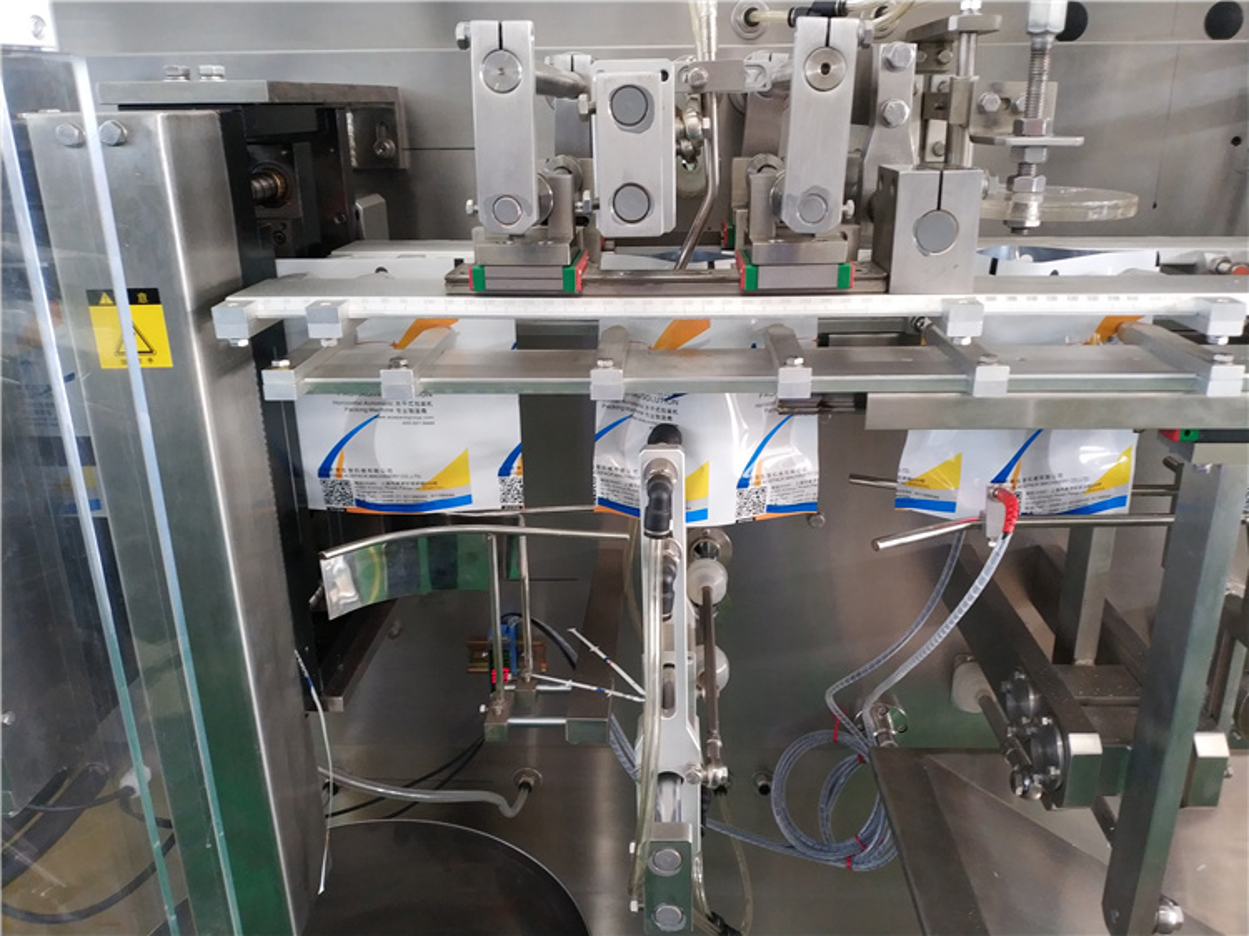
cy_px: 468
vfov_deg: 44.1
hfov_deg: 56.8
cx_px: 624
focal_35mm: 32
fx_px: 1154
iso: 418
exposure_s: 1/25
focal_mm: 4.5
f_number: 2
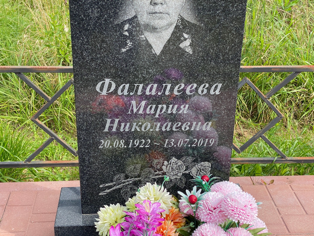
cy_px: 118
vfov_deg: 28.0
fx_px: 472
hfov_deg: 36.8
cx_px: 157
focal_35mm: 52
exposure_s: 1/631
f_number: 2
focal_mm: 6
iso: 20
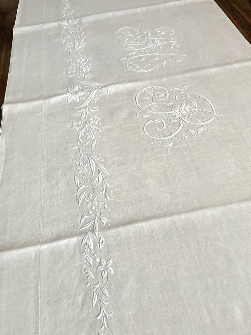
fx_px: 251
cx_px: 126
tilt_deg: -55.7
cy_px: 168
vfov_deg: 67.3
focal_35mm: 26
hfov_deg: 53.1
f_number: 1.6
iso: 100
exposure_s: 1/100
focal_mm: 4.2
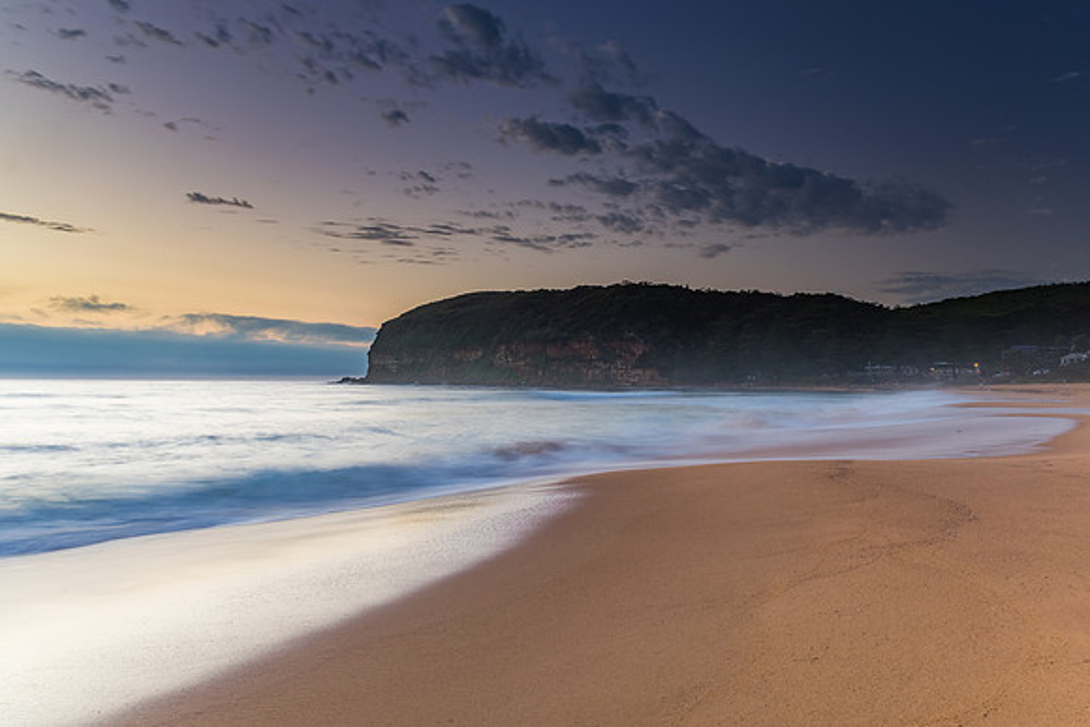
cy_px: 369
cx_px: 564
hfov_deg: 71.0
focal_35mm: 25
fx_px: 763
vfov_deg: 50.9
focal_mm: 16
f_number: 10
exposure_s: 2
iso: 50
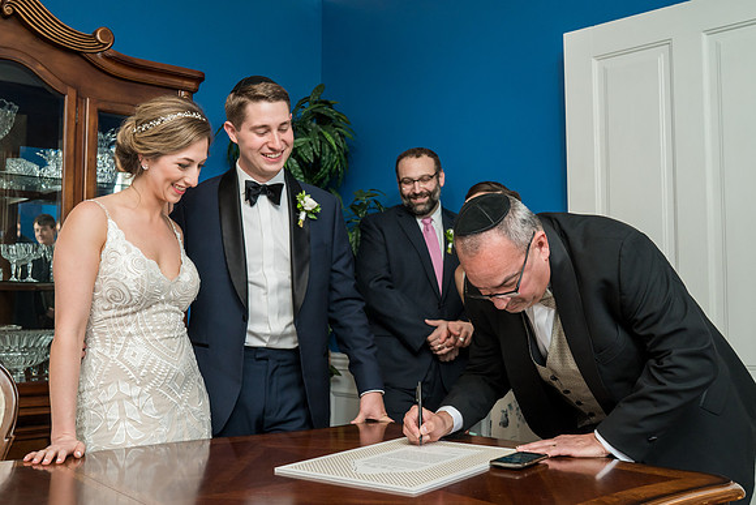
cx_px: 366
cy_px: 265
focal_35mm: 39
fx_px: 819
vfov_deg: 34.2
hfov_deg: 49.5
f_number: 5.6
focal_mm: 35
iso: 1600
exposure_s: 1/200
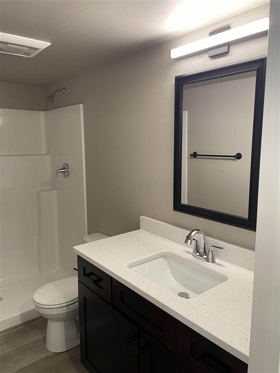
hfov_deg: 53.1
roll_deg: +1.2
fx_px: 280
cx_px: 140
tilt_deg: -8.9
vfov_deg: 67.3
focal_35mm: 26
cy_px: 186
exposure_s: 1/60
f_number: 1.6
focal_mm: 4.2
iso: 125
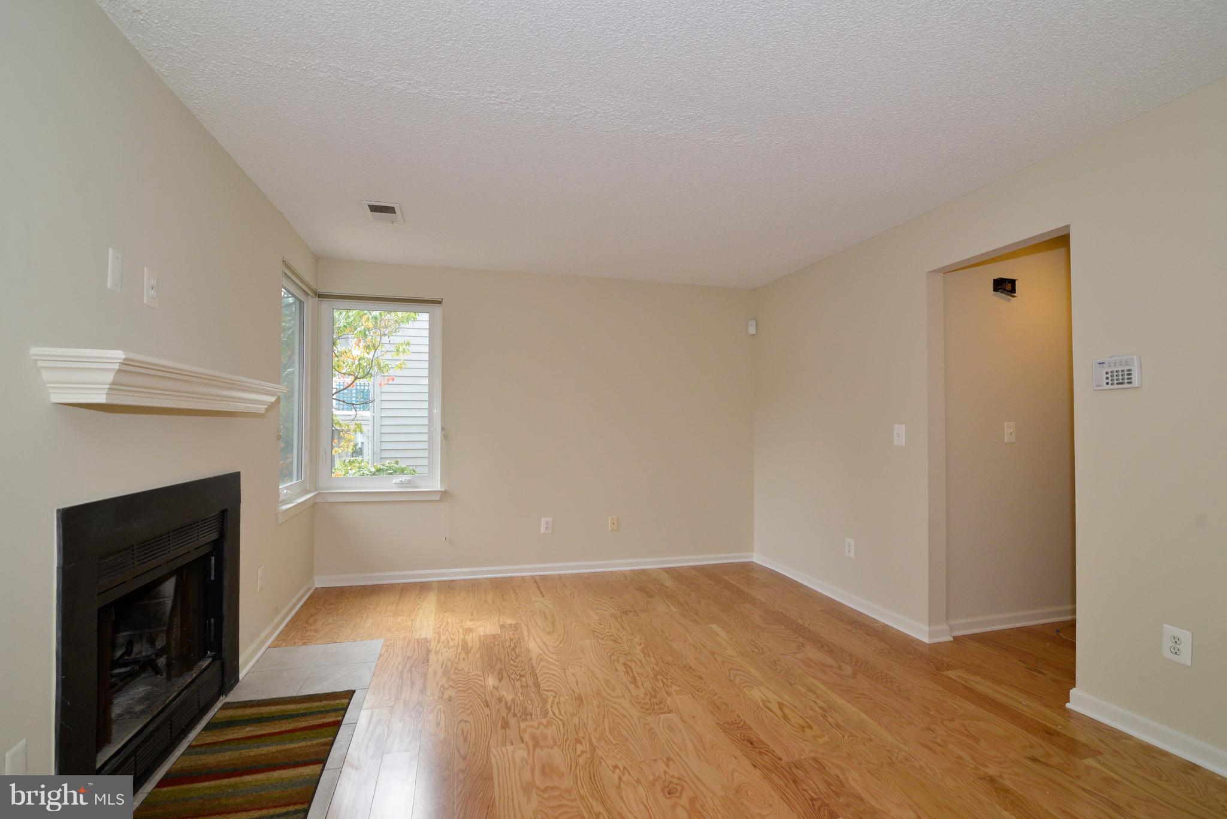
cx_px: 614
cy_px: 410
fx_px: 545
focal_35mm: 16
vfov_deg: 73.8
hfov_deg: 96.7
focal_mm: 16
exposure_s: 1/160
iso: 1600
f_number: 5.6
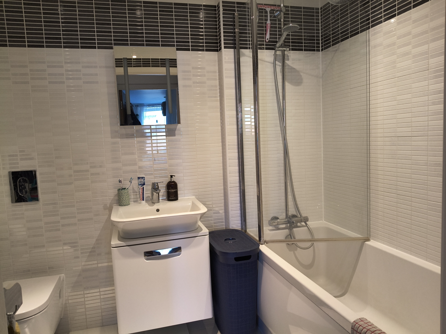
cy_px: 167
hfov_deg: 67.3
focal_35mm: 26
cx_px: 223
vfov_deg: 53.1
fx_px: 335
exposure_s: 1/50
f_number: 1.8
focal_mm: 4.81
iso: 450
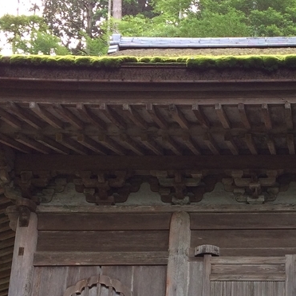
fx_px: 803
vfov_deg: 20.3
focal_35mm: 83
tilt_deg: +17.8
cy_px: 285
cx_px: 299
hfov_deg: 20.2
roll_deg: +1.2
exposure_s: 1/60
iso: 40
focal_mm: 4.15
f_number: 2.2
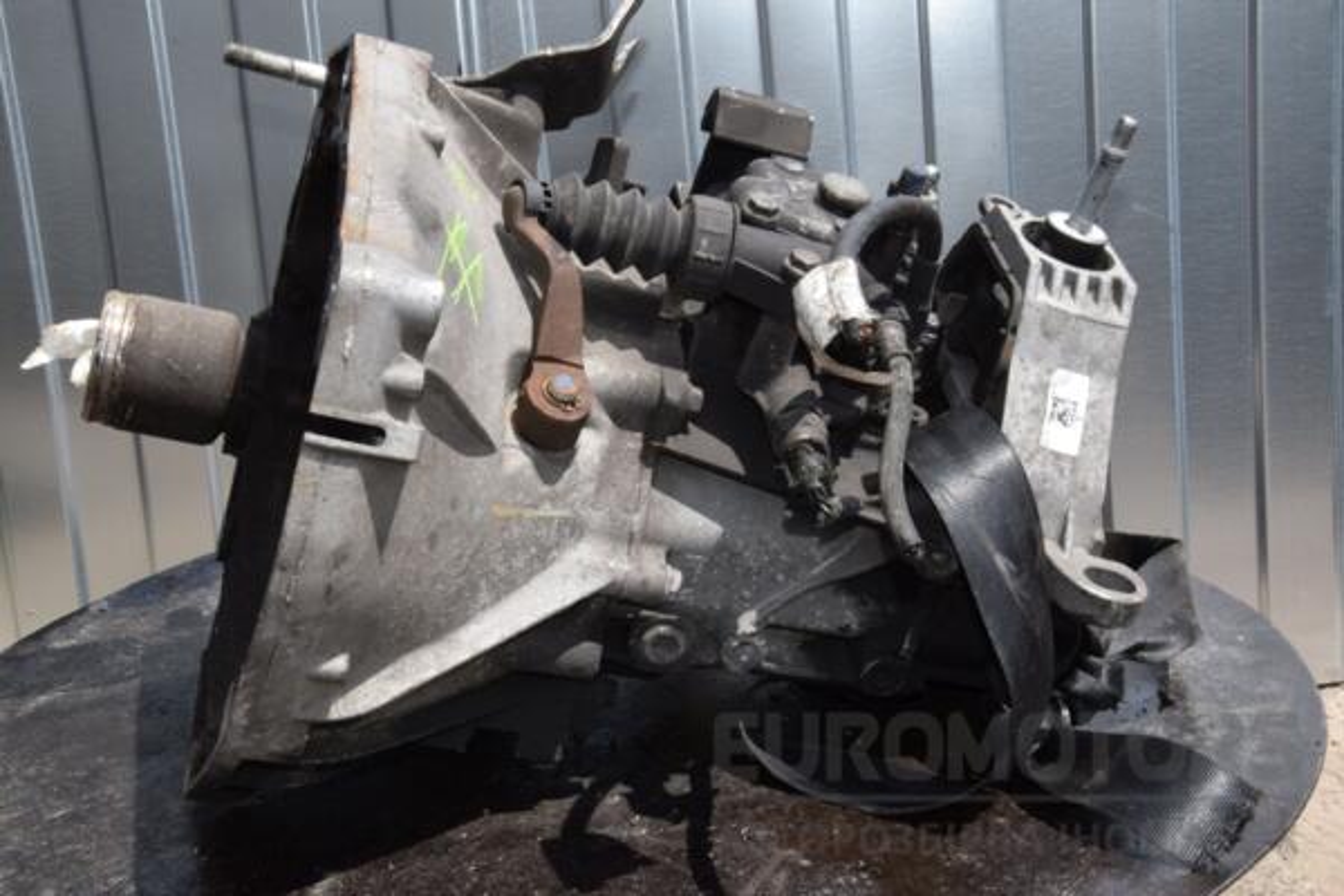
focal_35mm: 60
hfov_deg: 33.4
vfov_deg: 22.6
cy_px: 448
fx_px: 2240
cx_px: 672
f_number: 22
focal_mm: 40
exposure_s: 1/200
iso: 800
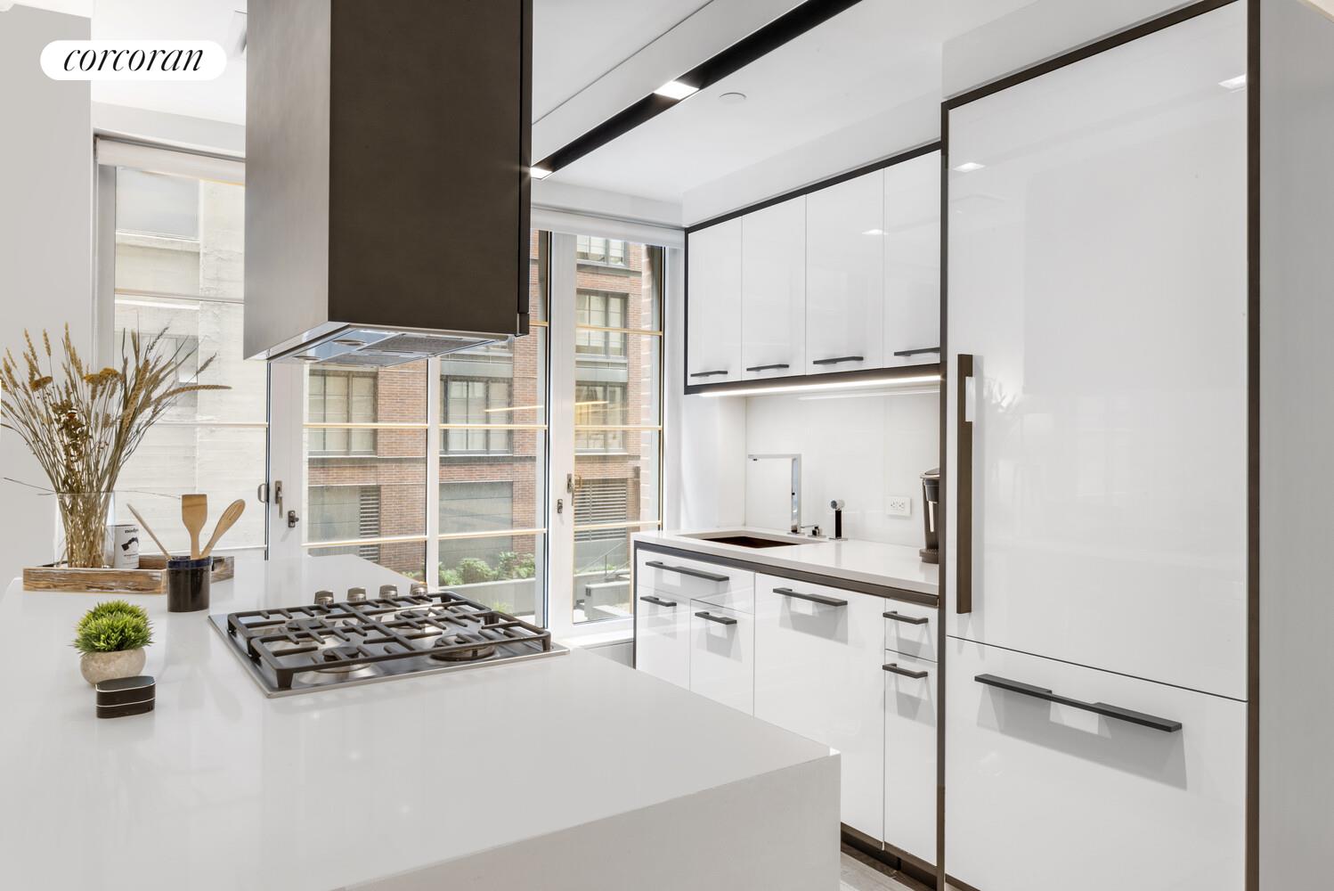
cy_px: 446
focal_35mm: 24
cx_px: 667
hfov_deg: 73.7
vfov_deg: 53.2
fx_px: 890
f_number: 25
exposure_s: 8
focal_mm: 24
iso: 200
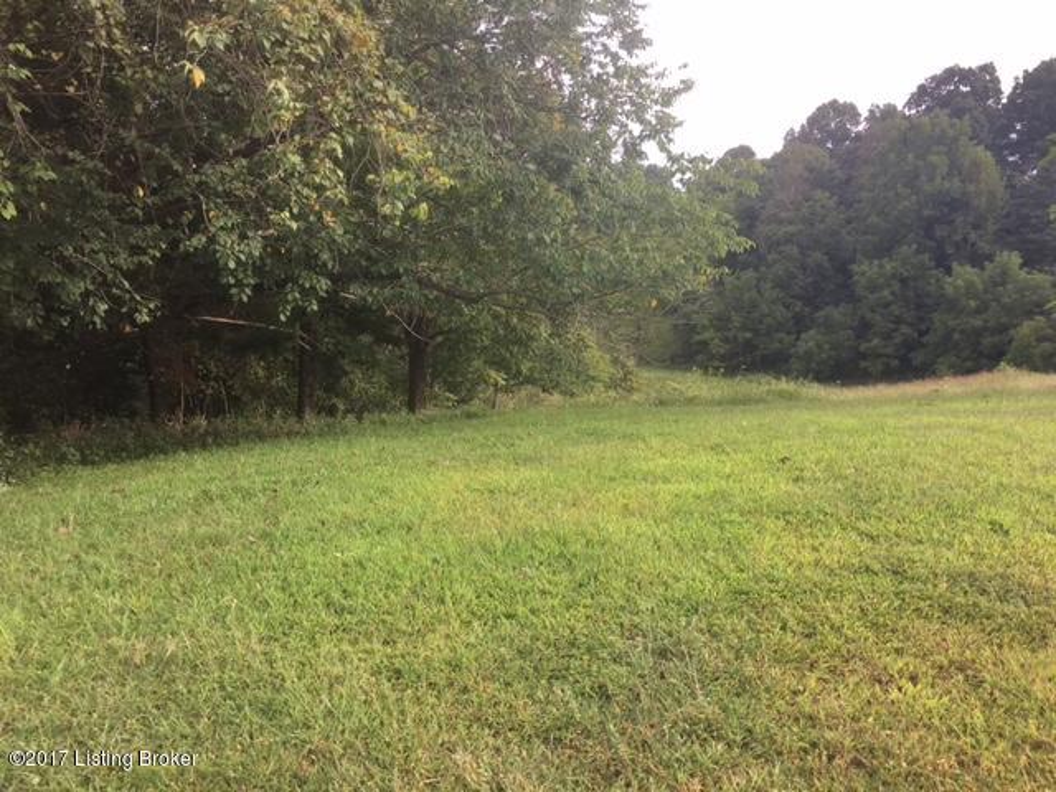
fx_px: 885
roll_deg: -1.4
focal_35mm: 29
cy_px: 396
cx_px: 528
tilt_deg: -10.3
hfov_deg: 61.7
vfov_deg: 48.2
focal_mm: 4.15
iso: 25
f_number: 2.2
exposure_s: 1/322
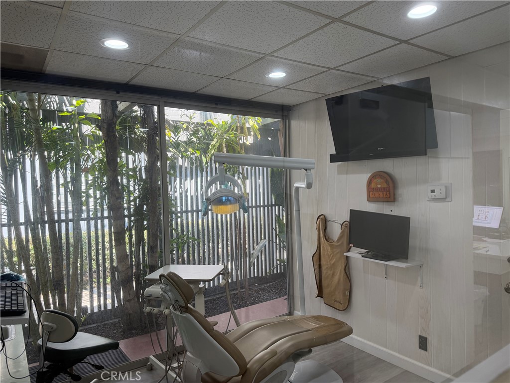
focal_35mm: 24
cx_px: 255
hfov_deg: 71.6
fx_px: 354
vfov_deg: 56.8
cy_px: 192
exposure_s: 1/189
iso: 100
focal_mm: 6.76
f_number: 1.78
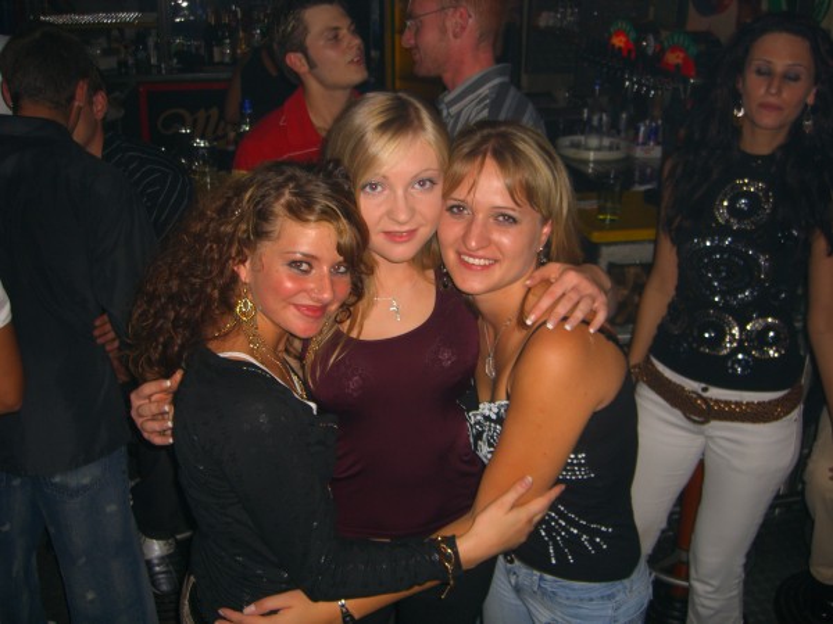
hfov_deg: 49.0
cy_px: 312
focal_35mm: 38
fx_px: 914
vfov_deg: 37.7
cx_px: 416
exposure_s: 1/60
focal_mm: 7.9
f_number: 2.8
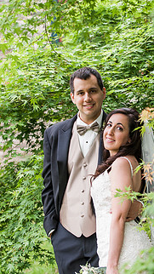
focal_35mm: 117
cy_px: 143
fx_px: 850
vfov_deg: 18.3
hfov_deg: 10.3
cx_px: 104
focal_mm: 80
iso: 800
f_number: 3.5
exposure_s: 1/1000
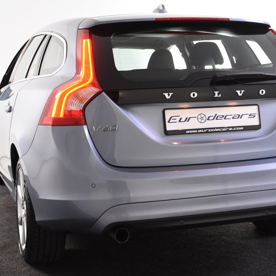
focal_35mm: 66
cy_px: 138
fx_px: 595
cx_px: 157
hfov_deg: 26.1
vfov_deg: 26.1
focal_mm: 34
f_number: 5
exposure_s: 1/60
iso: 1600
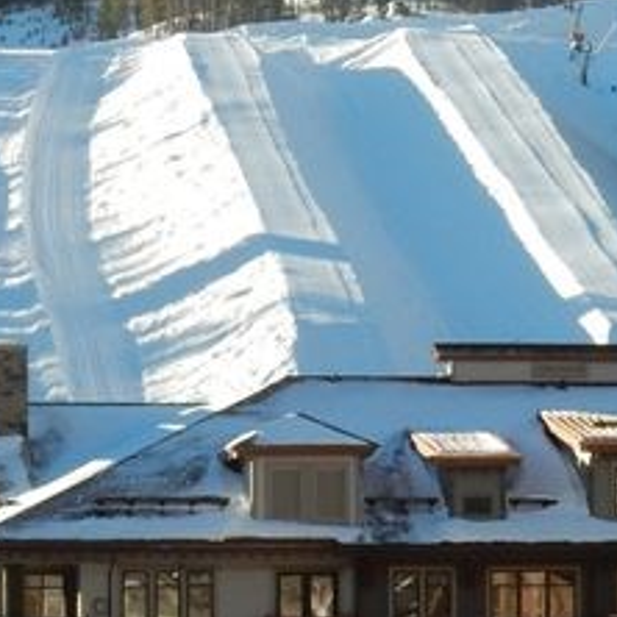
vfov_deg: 7.1
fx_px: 4941
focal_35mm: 245
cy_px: 453
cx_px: 364
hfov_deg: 7.1
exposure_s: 1/320
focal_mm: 10.7
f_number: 4.5
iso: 125
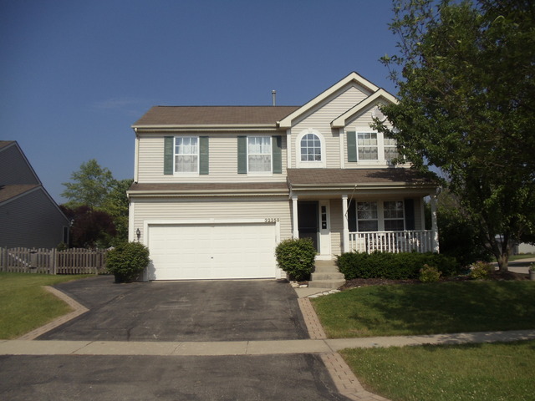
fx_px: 680
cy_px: 200
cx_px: 268
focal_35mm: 44
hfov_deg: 42.9
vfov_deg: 32.9
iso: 100
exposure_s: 1/640
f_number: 7.1
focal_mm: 6
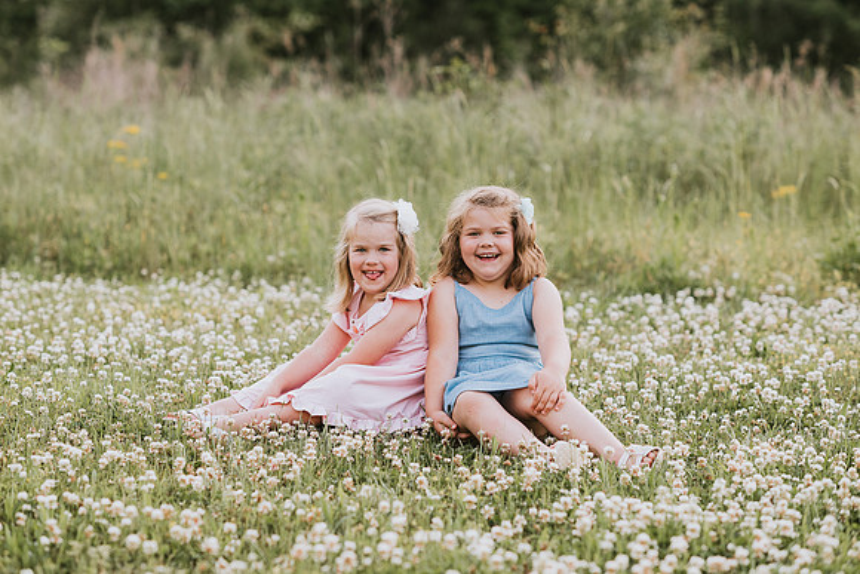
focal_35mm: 90
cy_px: 271
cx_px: 405
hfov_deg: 22.6
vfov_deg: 15.2
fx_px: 2147
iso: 200
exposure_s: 1/400
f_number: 2.5
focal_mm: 85
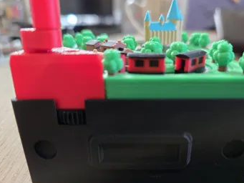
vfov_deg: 51.2
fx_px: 190
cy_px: 106
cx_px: 138
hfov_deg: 65.0
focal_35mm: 27
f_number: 1.7
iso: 800
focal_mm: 6.3
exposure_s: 1/35
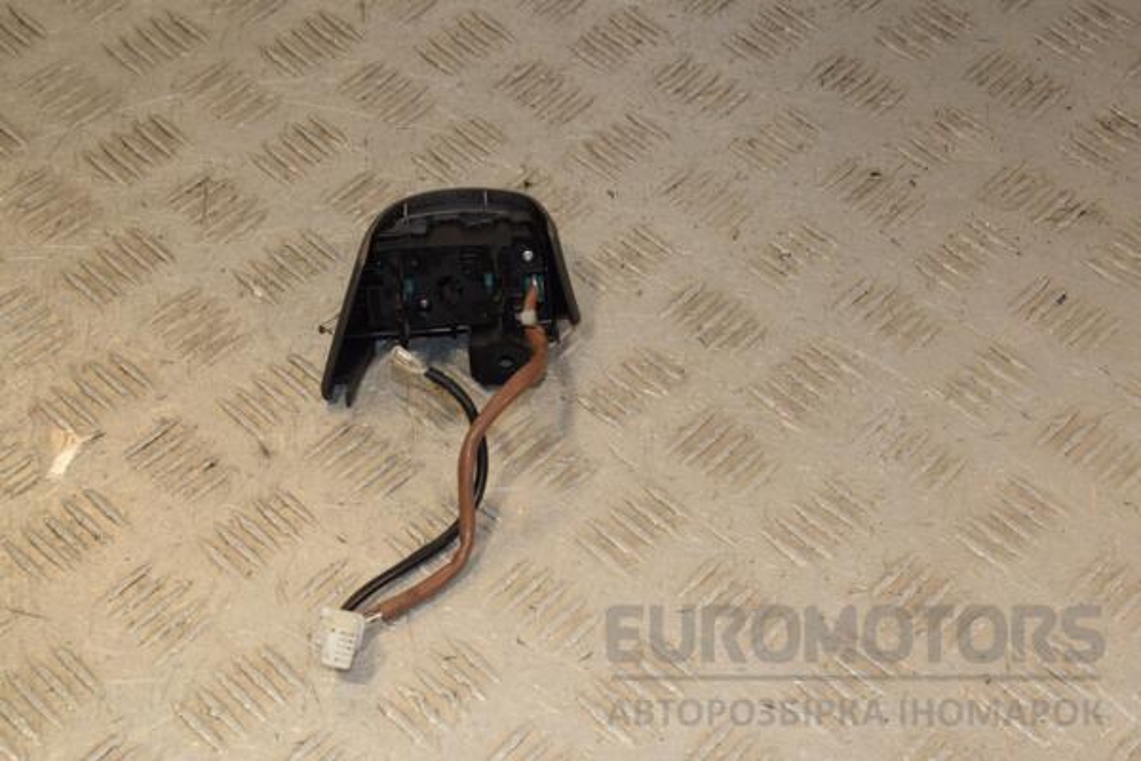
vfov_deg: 21.6
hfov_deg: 31.9
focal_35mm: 63
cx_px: 570
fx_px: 1997
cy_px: 380
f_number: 10
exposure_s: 1/200
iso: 800
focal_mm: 42
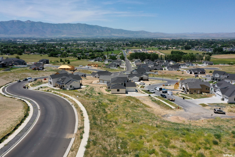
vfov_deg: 46.4
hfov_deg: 65.5
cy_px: 78
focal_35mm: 28
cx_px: 118
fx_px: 183
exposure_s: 1/800
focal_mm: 10.26
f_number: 6.3
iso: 100
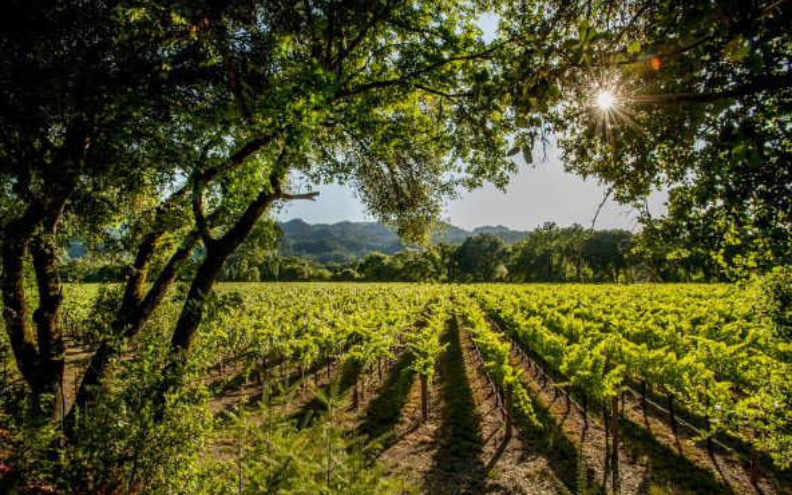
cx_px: 400
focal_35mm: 20
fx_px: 432
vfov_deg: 59.7
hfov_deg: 85.1
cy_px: 250
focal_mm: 19
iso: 200
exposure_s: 1/30
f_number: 22
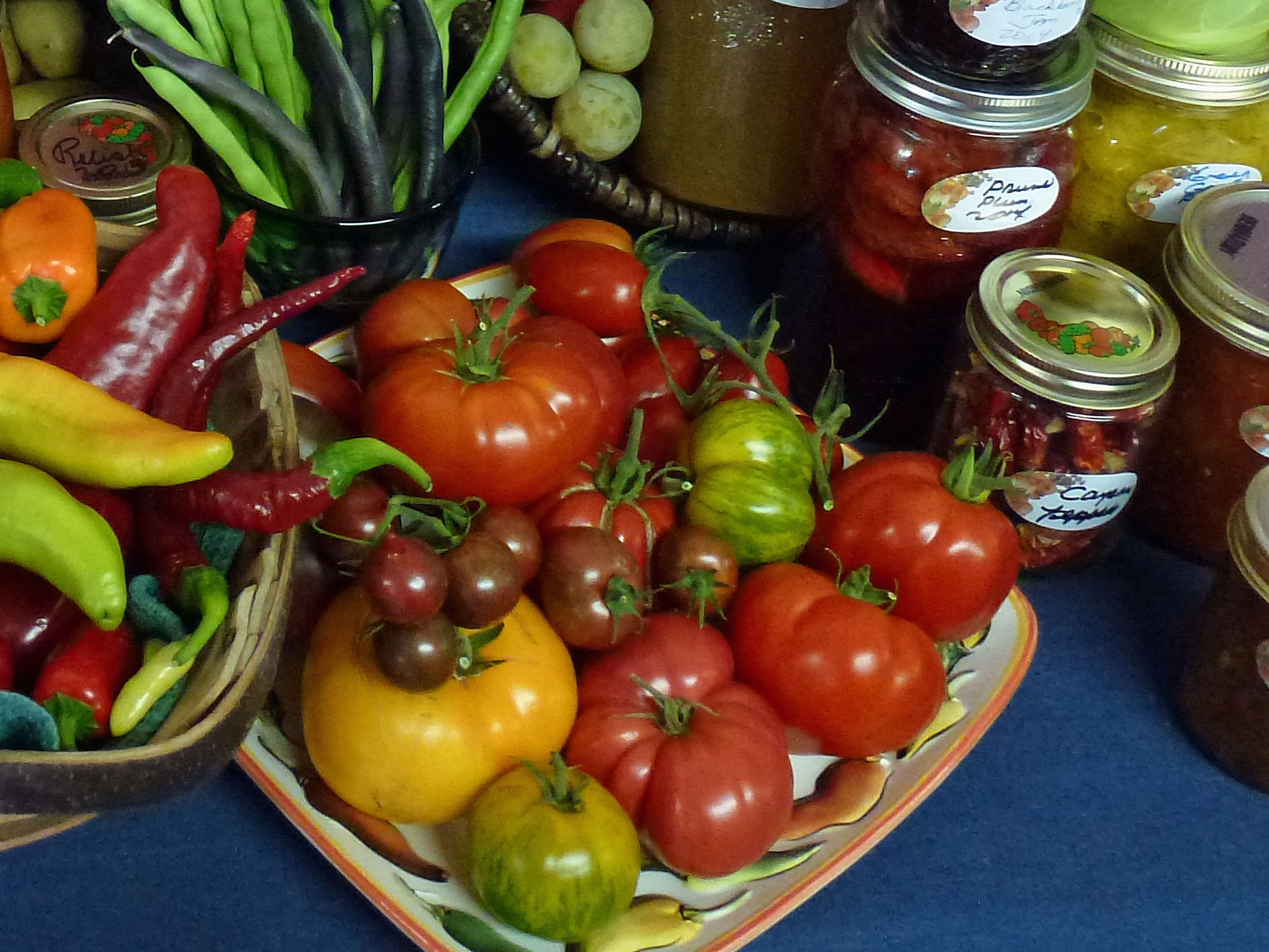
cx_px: 88
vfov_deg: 25.3
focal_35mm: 54
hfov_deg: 33.4
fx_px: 1980
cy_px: -72
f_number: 3.3
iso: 400
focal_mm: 4.3
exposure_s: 1/20
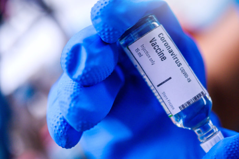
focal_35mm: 105
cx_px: 120
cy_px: 80
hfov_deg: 19.5
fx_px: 697
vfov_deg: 13.0
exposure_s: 1/250
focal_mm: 105
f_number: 4
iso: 2000
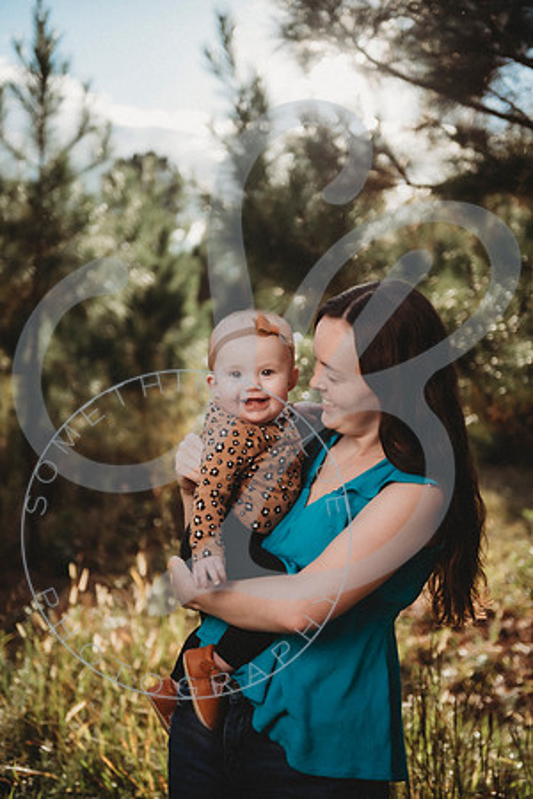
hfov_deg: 24.6
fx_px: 1221
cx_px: 266
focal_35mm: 55
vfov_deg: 36.2
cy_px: 400
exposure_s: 1/800
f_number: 2.8
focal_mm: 55
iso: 100
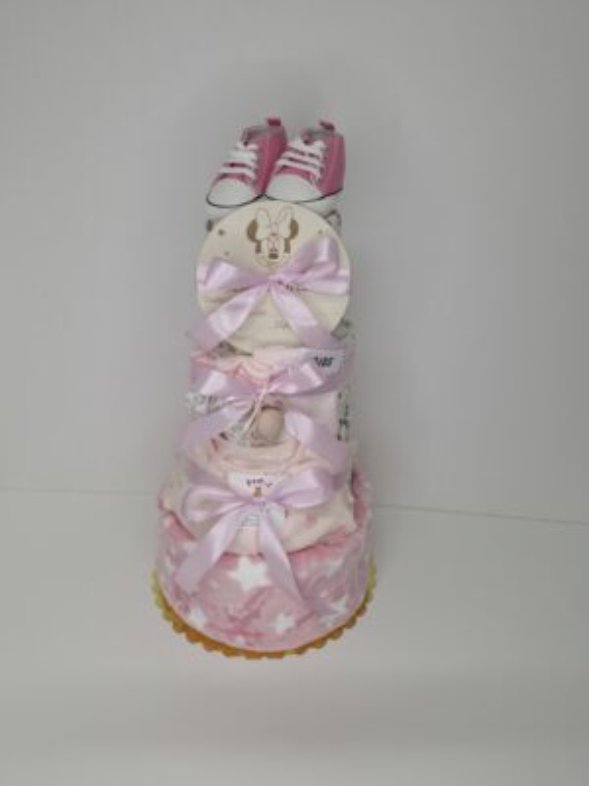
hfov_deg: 58.9
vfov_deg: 73.9
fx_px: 522
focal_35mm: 23
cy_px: 393
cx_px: 294
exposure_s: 1/30
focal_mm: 5.54
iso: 50
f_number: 1.8
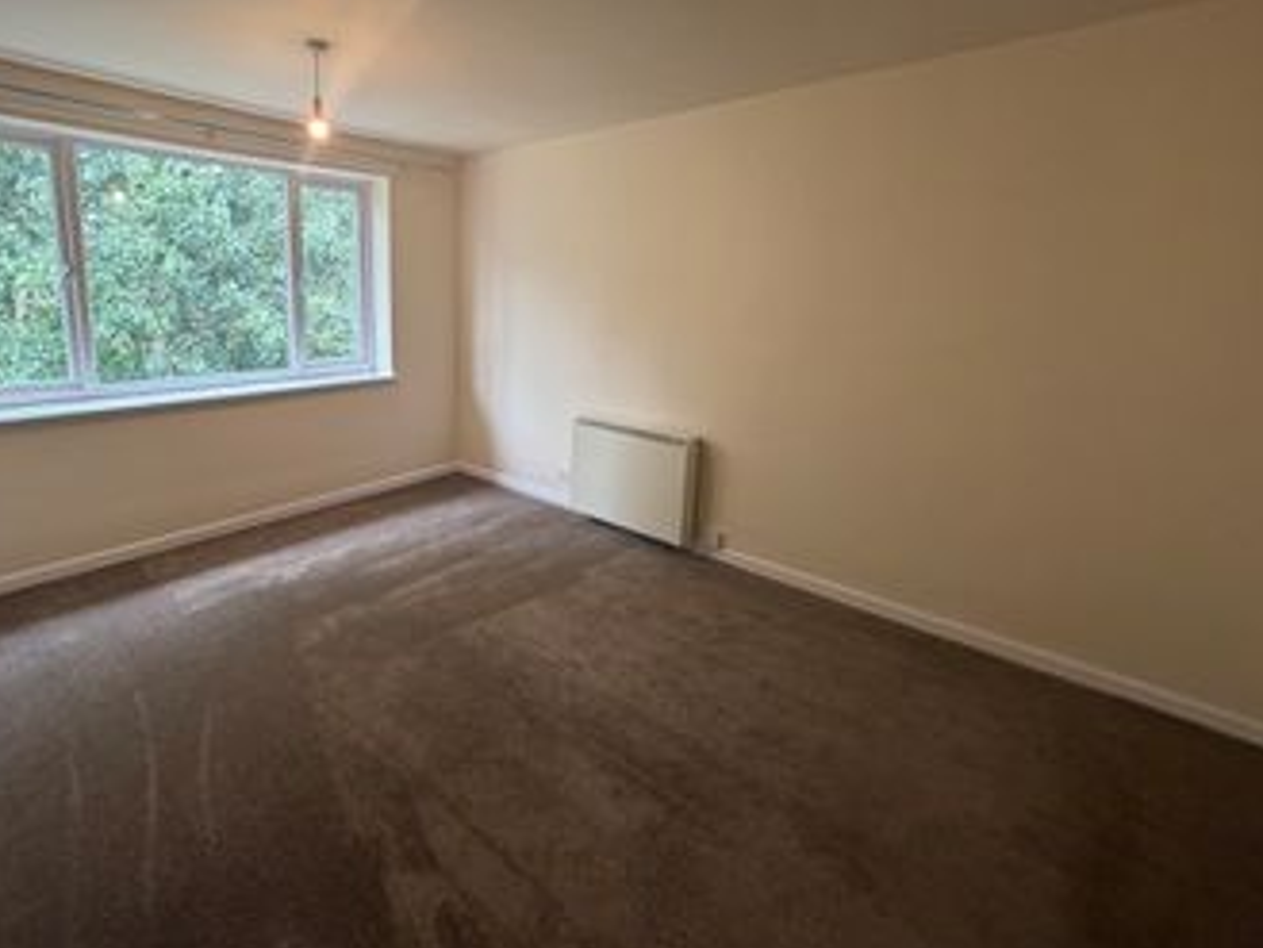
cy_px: 388
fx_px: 620
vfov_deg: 74.1
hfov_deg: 89.8
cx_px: 503
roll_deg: -0.9
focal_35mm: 17
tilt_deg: -9.0
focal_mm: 2.22
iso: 250
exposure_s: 1/121
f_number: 2.2
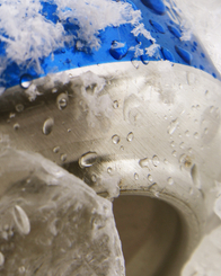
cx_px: -143
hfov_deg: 1.3
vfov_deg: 1.7
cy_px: -69
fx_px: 9402
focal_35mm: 1150
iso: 100
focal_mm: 300
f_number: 16
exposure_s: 1/125
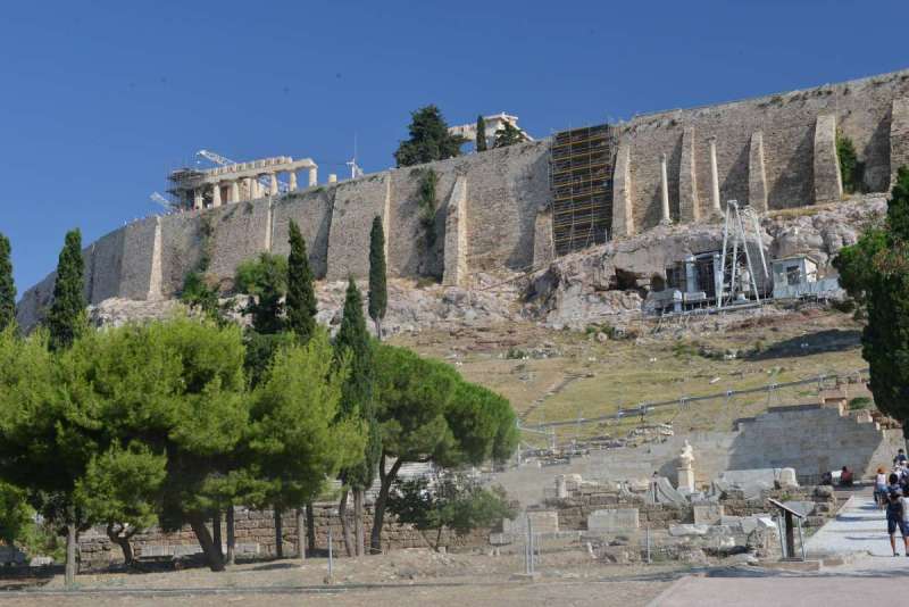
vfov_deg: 24.6
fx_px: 1389
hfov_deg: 36.2
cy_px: 304
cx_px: 454
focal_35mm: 55
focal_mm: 55
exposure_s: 1/320
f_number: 14
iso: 1000
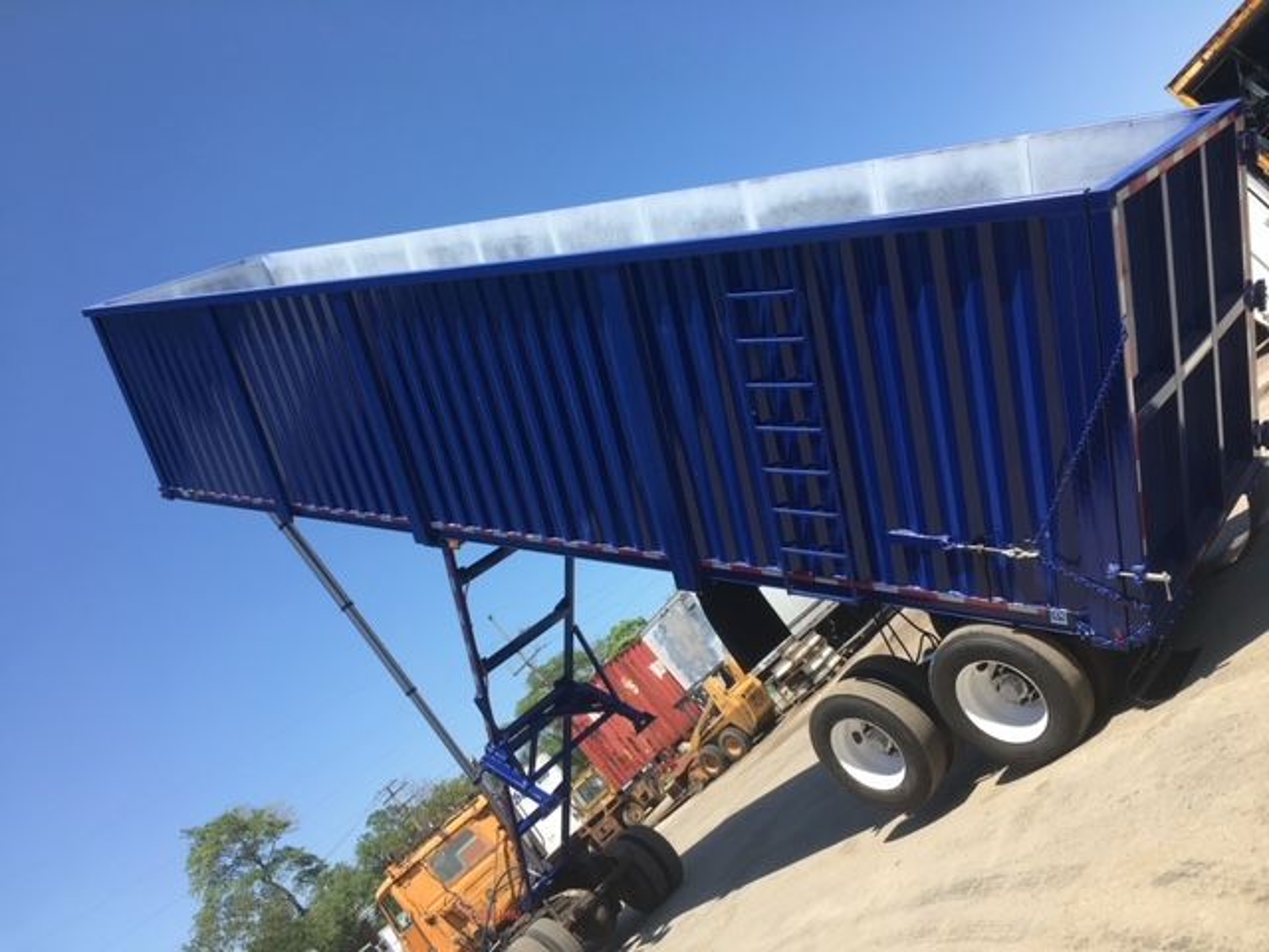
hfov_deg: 61.7
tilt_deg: +10.9
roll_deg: +41.5
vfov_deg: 48.2
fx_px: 1063
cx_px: 634
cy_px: 476
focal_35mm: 29
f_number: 2.2
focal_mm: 4.15
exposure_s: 1/1012
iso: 25
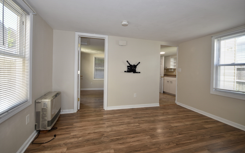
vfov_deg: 71.2
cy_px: 72
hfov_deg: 97.8
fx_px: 107
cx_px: 122
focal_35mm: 16
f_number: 4
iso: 200
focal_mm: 10
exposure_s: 1/60
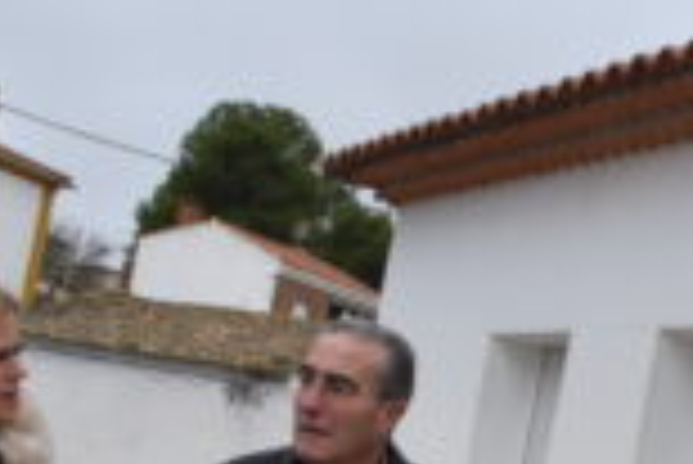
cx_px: 896
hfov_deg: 18.2
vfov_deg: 12.4
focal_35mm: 105
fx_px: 2023
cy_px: 721
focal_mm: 18
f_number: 8
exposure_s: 1/250
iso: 320
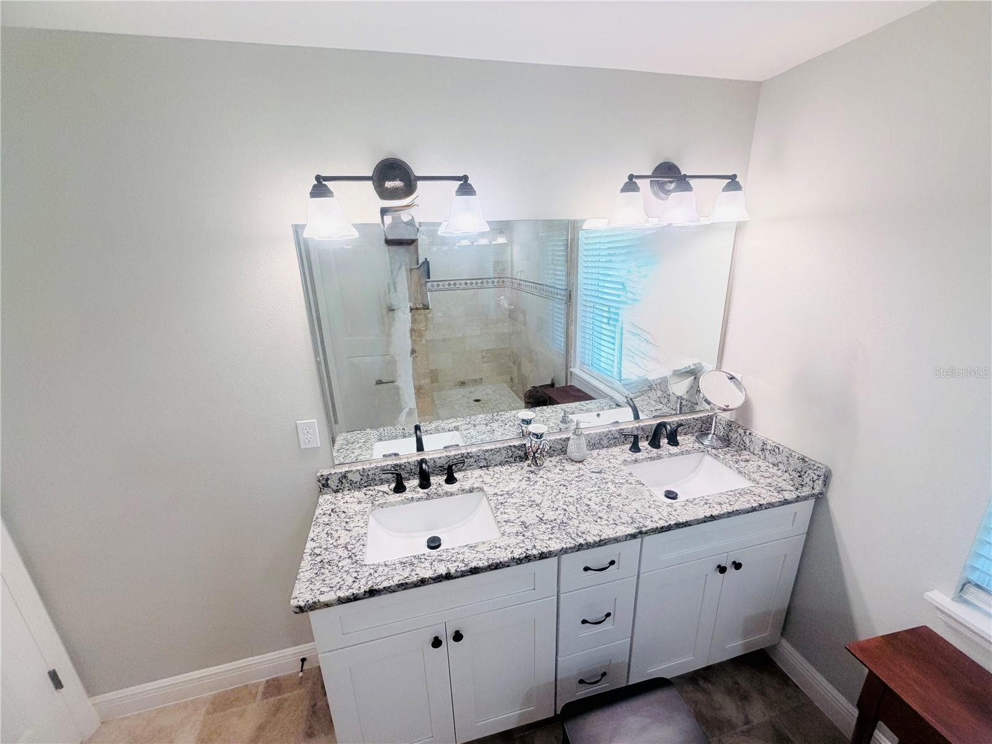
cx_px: 496
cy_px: 372
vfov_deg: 85.7
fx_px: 401
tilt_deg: -17.6
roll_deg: +2.7
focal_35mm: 14
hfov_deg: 102.1
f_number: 2.2
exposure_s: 1/120
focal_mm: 2.22
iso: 160
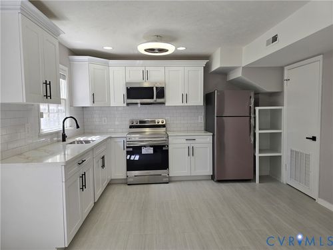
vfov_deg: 58.9
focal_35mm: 23
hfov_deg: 73.9
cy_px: 125
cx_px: 166
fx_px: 221
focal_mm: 6.3
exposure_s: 1/120
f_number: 1.7
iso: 20
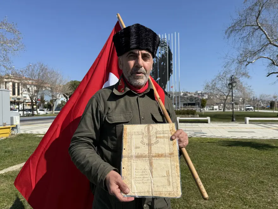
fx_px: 193
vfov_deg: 56.8
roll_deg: +1.6
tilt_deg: -0.6
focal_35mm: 24
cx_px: 139
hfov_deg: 71.6
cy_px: 104
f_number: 1.78
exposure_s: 1/4975
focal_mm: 6.76
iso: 80
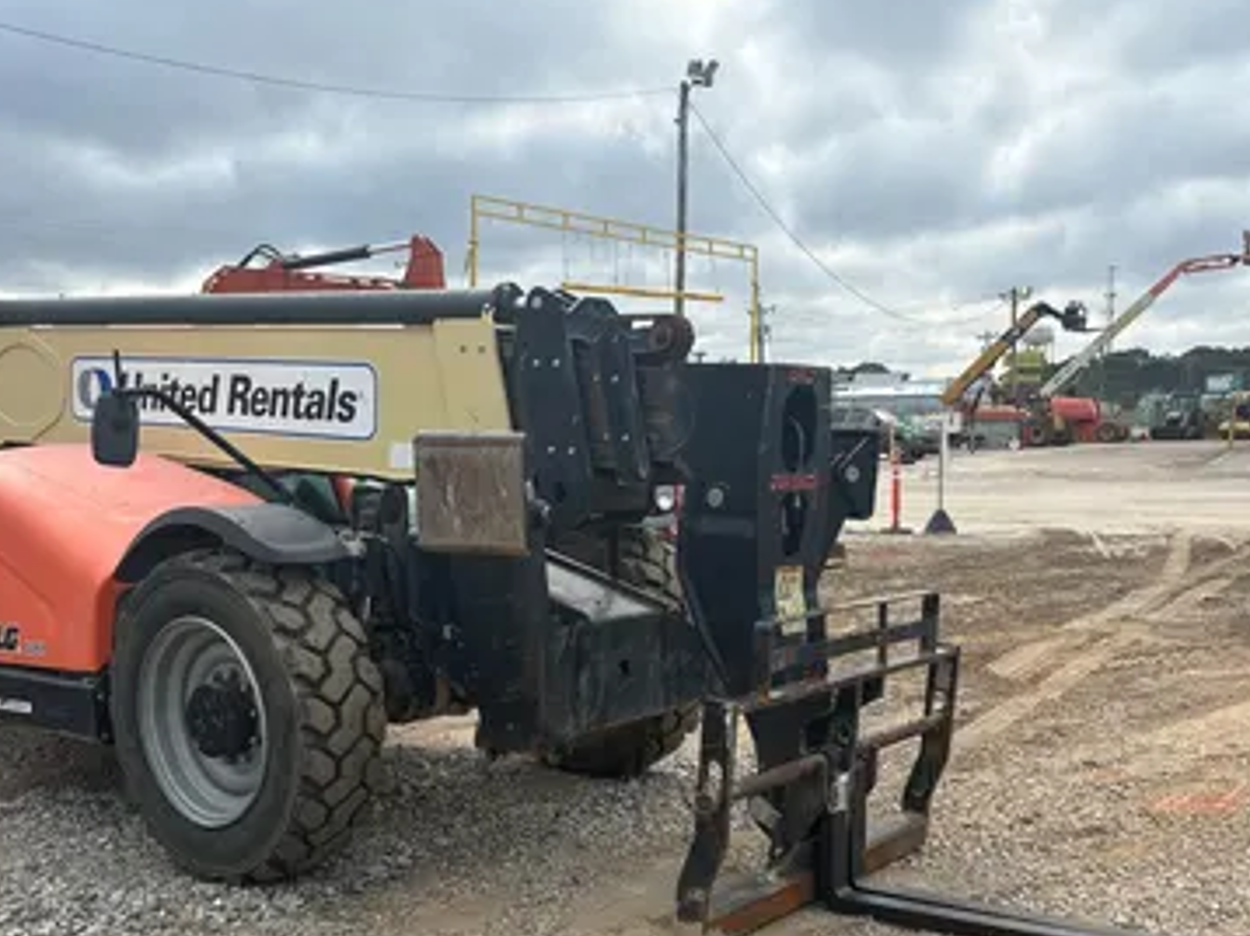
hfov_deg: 46.8
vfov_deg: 35.5
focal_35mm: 40
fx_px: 1443
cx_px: 573
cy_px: 644
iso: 50
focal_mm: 5.96
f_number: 1.6
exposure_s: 1/1912
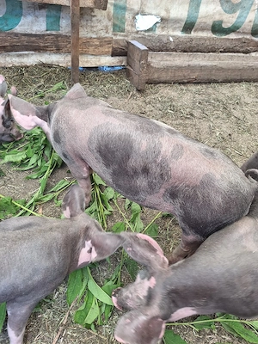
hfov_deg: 58.9
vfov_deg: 73.9
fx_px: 229
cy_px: 172
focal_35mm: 23
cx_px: 129
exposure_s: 1/50
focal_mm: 5.54
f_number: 1.8
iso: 50
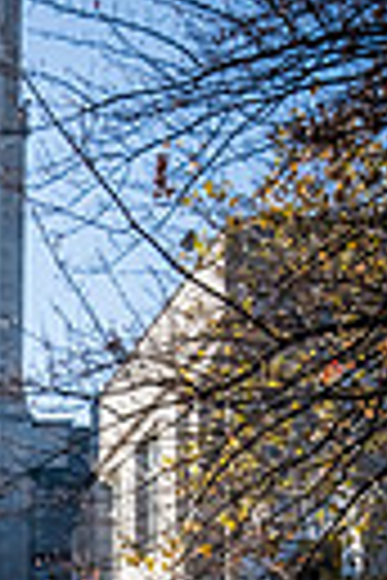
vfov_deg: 11.1
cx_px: -266
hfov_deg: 7.4
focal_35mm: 182
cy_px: 674
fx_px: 2935
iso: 640
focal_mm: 52
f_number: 20
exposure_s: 1/160
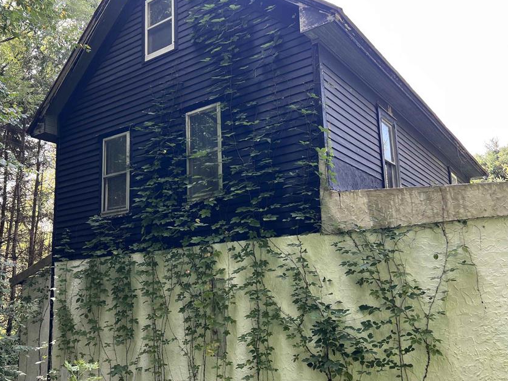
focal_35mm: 32
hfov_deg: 56.7
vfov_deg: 44.1
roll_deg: +2.1
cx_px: 233
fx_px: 470
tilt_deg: +11.5
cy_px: 200
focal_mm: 5.7
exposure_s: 1/143
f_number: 1.5
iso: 32
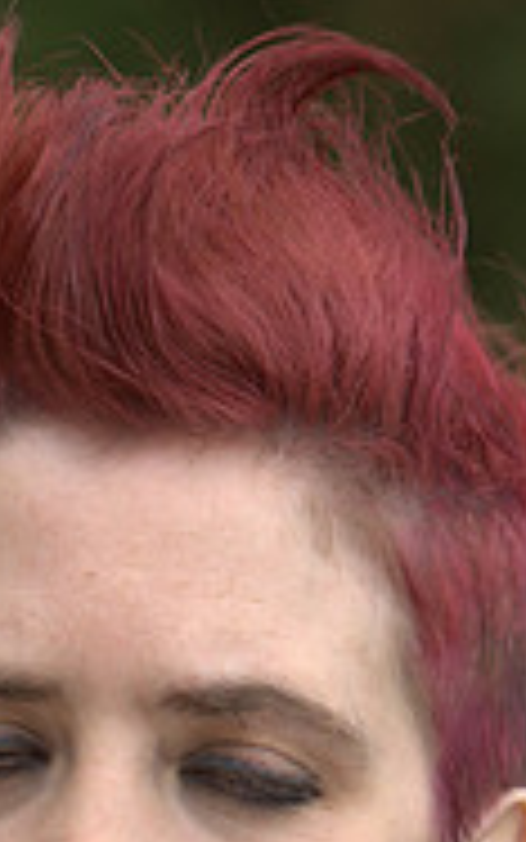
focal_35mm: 443
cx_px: 146
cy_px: 896
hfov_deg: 3.0
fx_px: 10153
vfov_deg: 4.7
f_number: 4.5
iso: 100
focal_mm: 120
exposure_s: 1/250
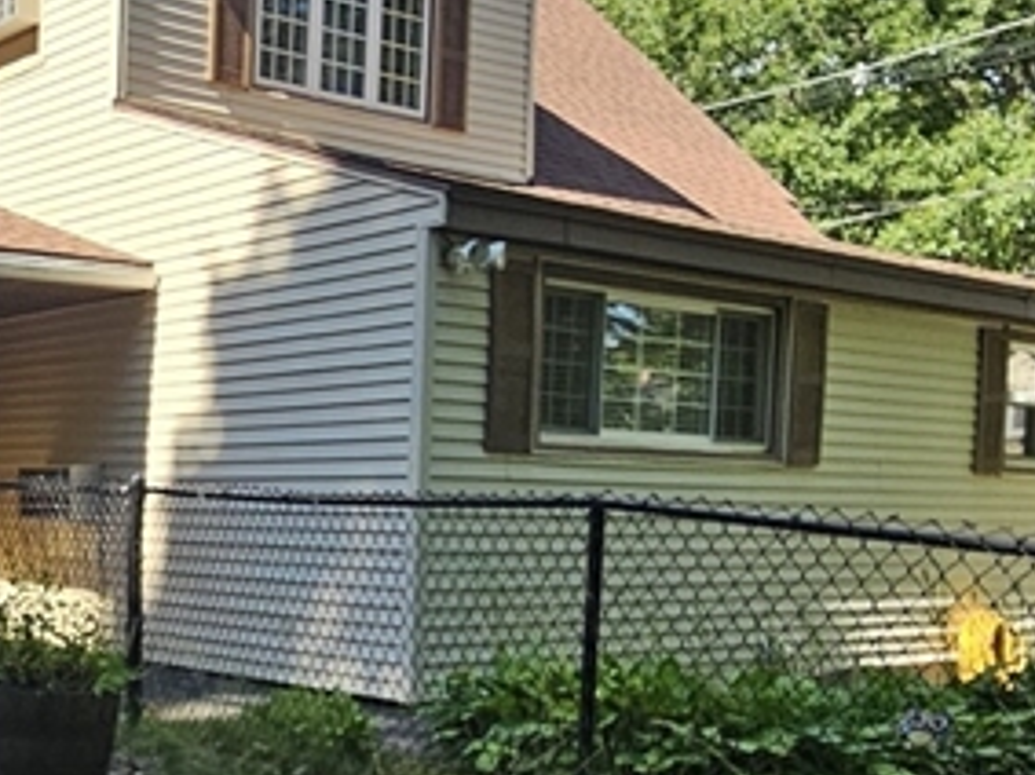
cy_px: 610
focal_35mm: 47
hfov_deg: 36.8
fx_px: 1405
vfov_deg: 30.2
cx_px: 33
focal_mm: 2.2
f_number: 2.2
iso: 80
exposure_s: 1/1000
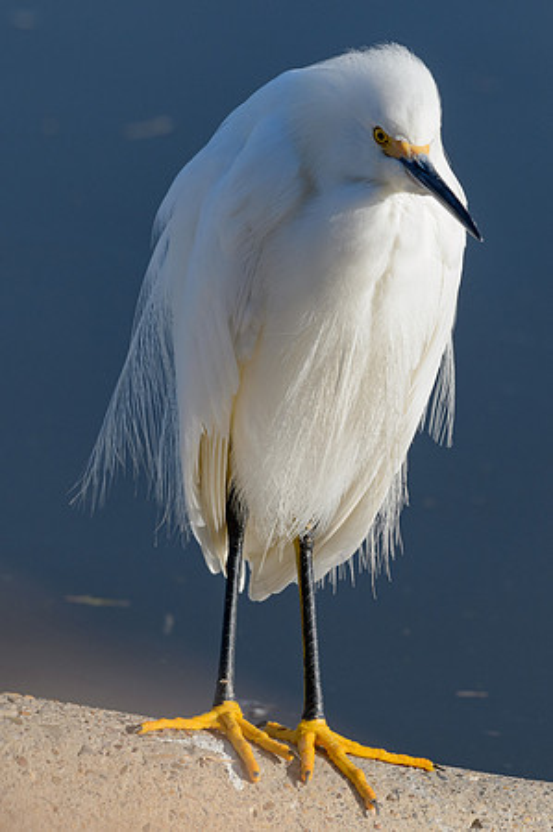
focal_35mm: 790
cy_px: 409
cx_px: 291
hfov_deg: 1.7
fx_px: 18233
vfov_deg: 2.6
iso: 800
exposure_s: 1/1250
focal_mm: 500
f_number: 9
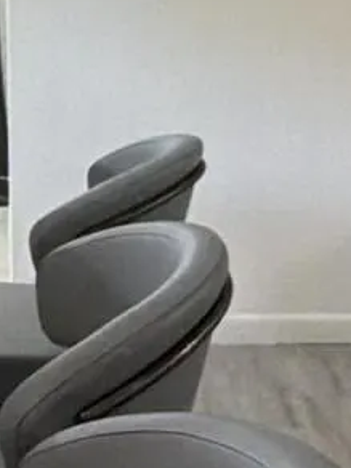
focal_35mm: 96
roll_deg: +0.0
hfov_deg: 15.3
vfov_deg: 20.1
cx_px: 61
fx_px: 1298
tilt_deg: -5.8
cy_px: 59
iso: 640
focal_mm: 2.22
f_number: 2.2
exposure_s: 1/60
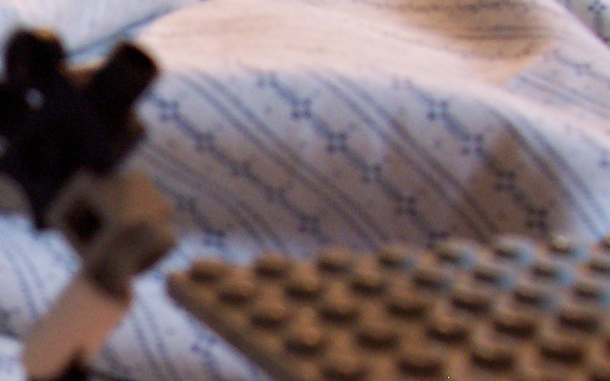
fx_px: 1429
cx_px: -39
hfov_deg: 22.9
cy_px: 440
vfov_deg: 14.7
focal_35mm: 86
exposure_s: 1/8
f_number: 2.7
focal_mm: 5.6
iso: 160
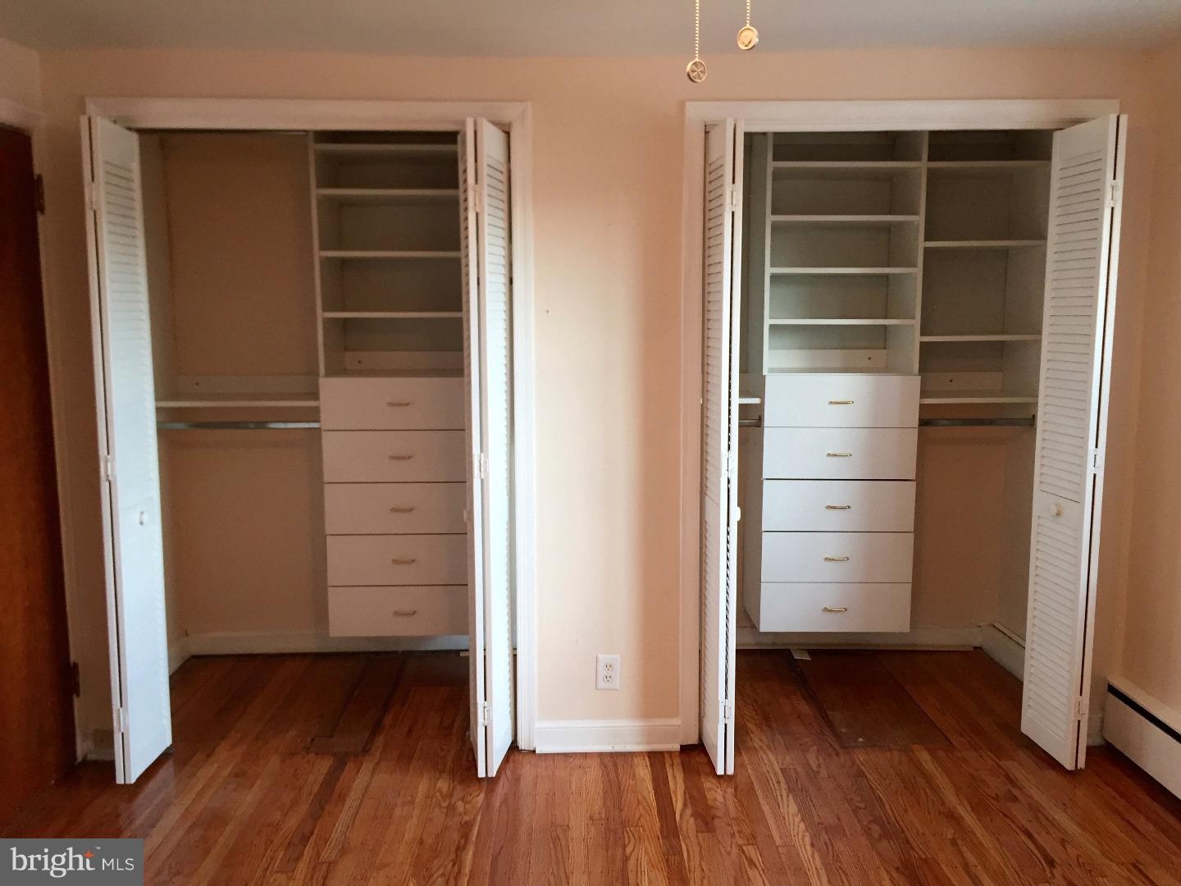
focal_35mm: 29
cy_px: 443
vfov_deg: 48.2
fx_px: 989
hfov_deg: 61.7
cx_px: 590
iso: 40
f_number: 2.2
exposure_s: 1/30
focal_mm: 4.15
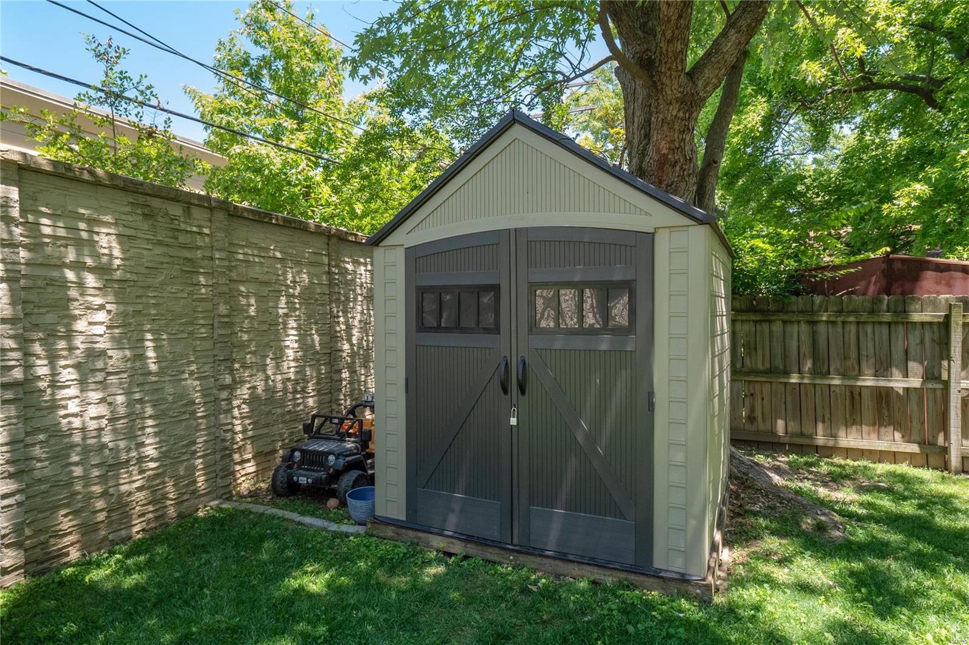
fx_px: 592
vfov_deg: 57.2
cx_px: 484
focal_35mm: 22
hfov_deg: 78.6
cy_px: 322
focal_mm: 11
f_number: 8
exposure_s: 1/125
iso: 400
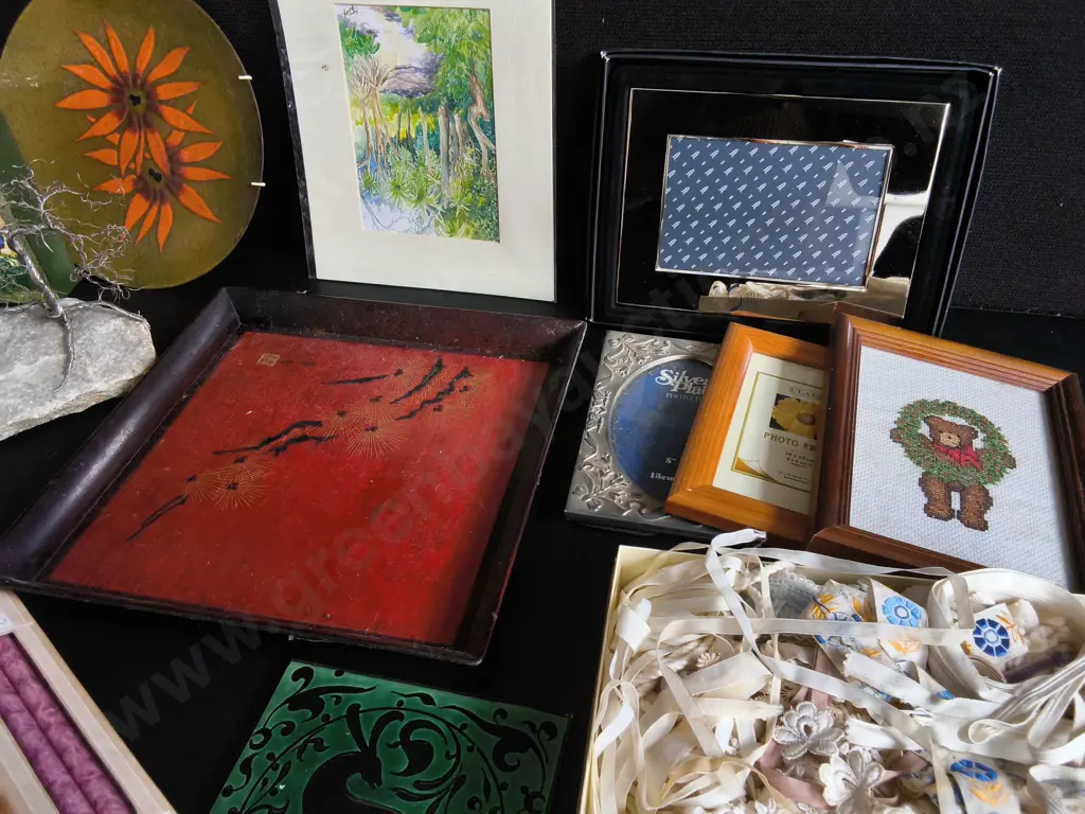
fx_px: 846
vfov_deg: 51.4
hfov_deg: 65.3
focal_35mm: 27
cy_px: 407
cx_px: 542
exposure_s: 1/100
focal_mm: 2.87
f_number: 2
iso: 50
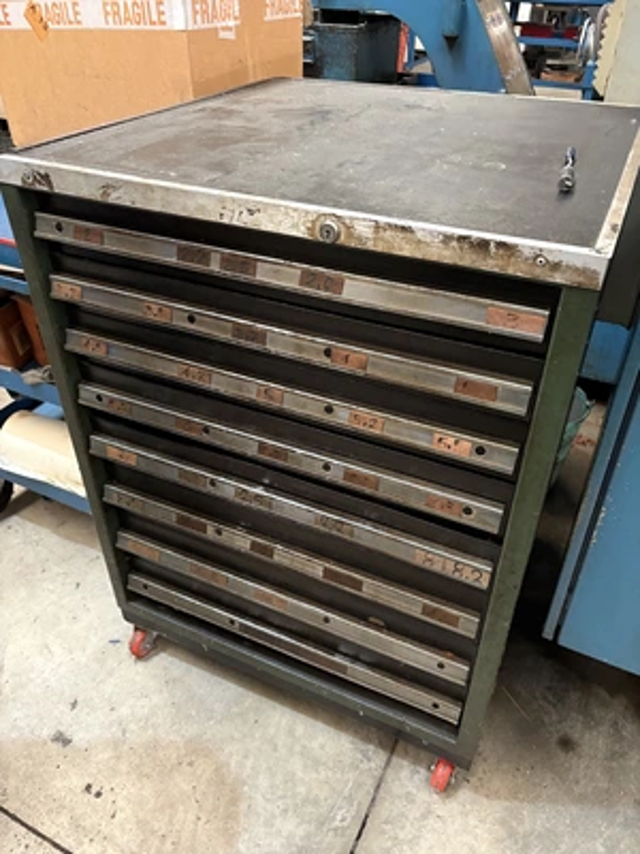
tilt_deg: -37.4
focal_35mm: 26
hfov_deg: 53.1
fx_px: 641
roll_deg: -0.6
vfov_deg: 67.3
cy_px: 427
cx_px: 320
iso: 500
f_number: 1.6
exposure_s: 1/33
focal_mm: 5.96
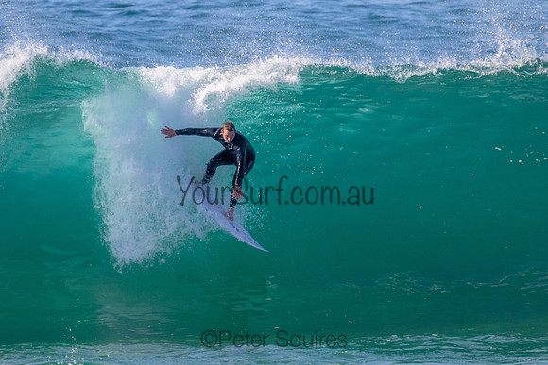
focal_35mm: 1093
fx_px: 16642
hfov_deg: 1.9
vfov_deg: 1.3
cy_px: 116
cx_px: 228
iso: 2200
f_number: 11
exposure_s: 1/2000
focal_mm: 800
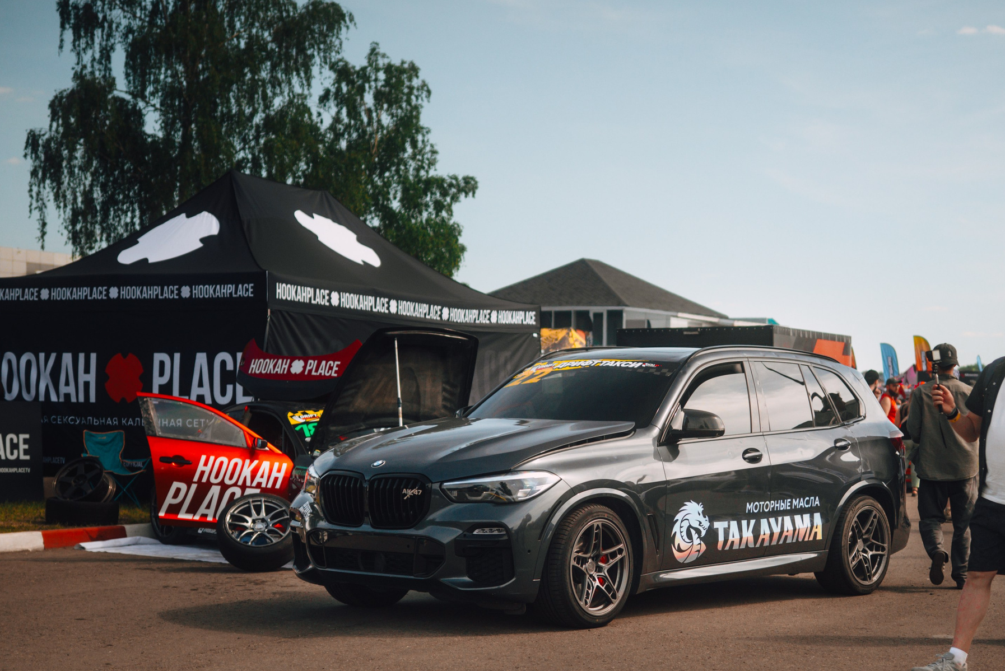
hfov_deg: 31.7
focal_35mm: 63
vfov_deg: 21.4
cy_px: 500
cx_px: 637
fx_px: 1760
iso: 800
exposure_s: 1/6400
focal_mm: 40
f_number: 2.2
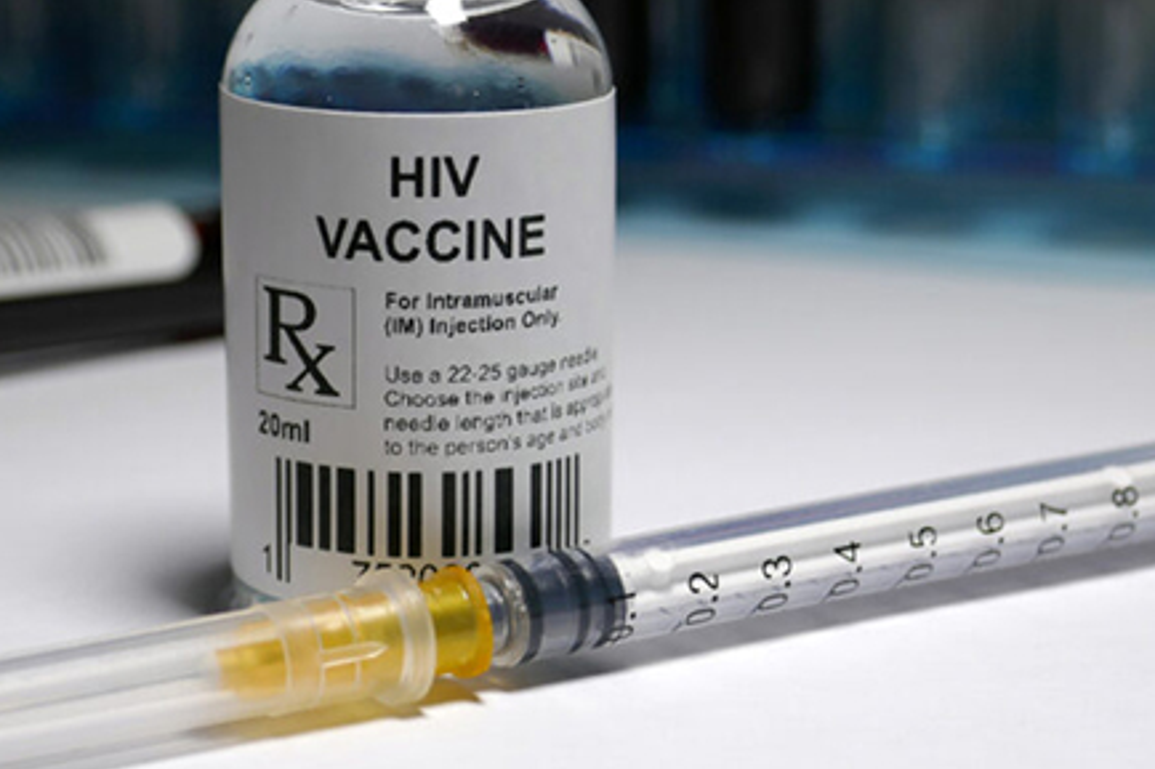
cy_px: 271
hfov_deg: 21.4
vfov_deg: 14.4
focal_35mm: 95
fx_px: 3047
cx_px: 426
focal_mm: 20
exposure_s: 1/400
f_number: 4.2
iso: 125
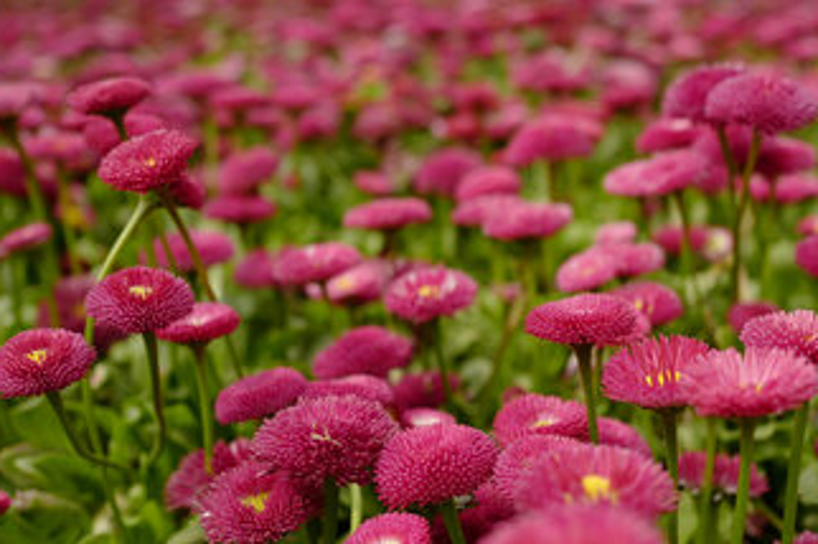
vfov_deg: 28.2
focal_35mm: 47
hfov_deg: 41.4
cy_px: 397
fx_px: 1067
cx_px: 549
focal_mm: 28
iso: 400
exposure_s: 1/1250
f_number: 3.5
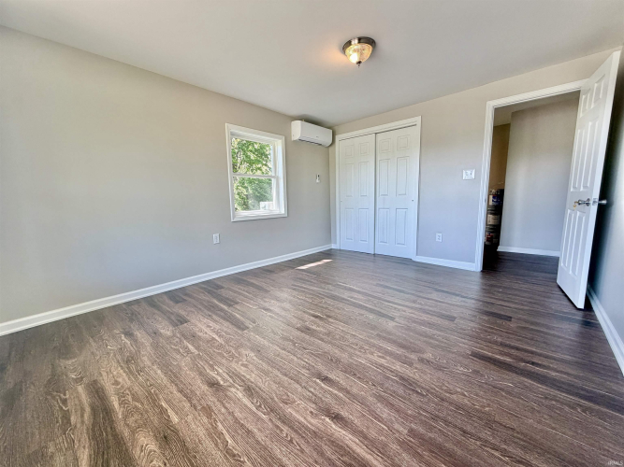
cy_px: 234
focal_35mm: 14
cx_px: 312
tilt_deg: -7.7
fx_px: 252
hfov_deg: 102.1
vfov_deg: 85.7
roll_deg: +1.4
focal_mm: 2.22
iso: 100
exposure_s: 1/121
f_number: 2.2
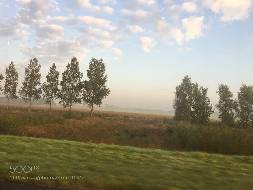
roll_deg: -3.4
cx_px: 126
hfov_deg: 61.7
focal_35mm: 29
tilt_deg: +3.1
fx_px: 212
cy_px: 95
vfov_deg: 48.2
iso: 25
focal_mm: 4.15
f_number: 2.2
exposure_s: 1/100
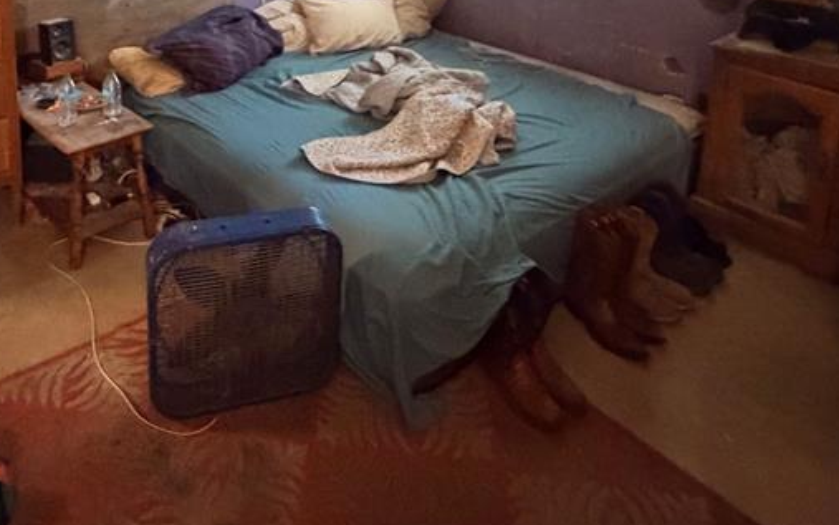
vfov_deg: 35.0
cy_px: -73
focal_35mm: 30
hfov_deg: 61.6
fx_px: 686
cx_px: 293
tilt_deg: -8.0
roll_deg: +0.3
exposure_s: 1/30
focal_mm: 2.22
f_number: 2.2
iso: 1250
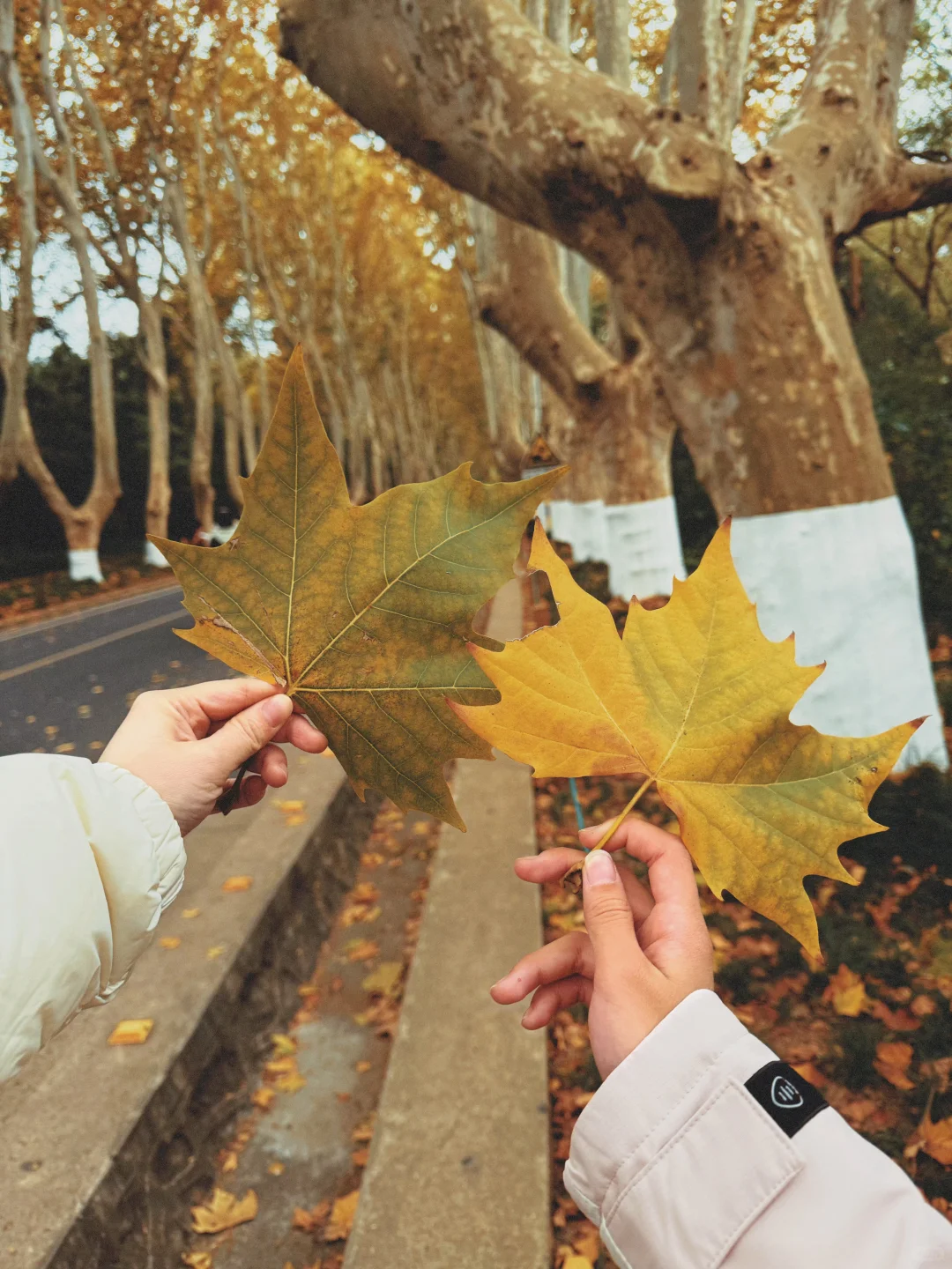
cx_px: 476
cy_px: 634
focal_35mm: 24
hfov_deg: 56.8
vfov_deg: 71.6
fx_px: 880
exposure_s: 1/121
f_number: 1.78
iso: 160
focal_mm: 6.76
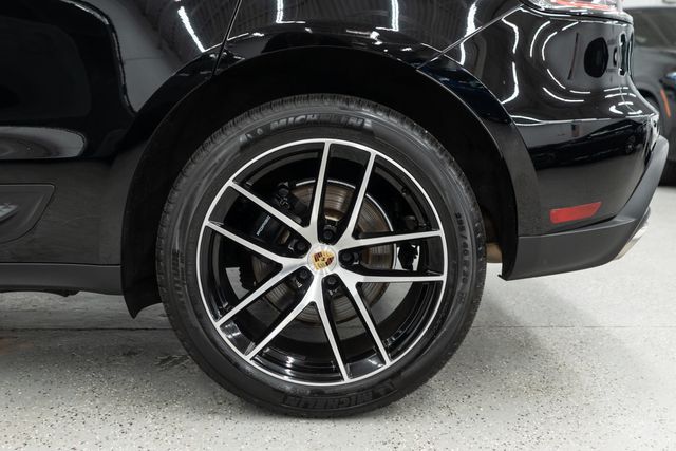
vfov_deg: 31.9
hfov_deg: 46.4
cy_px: 226
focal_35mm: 42
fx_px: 789
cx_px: 338
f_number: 3.2
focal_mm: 28
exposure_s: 1/50
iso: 500
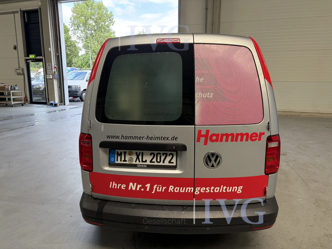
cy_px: 124
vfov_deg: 53.1
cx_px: 166
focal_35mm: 26
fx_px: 249
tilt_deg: -9.6
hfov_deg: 67.3
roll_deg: +0.0
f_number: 1.6
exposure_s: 1/164
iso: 64
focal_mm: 5.96
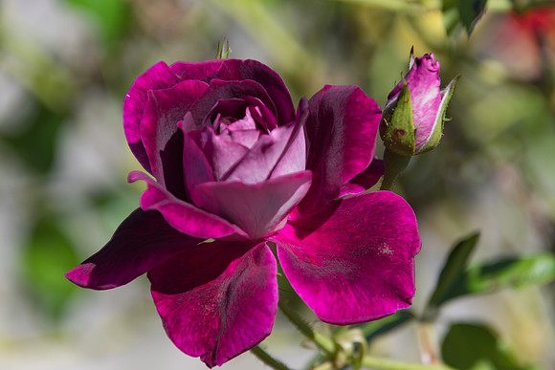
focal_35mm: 330
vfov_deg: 4.2
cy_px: 185
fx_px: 5088
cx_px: 278
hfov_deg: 6.2
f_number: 5.6
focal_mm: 220
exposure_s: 1/800
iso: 100
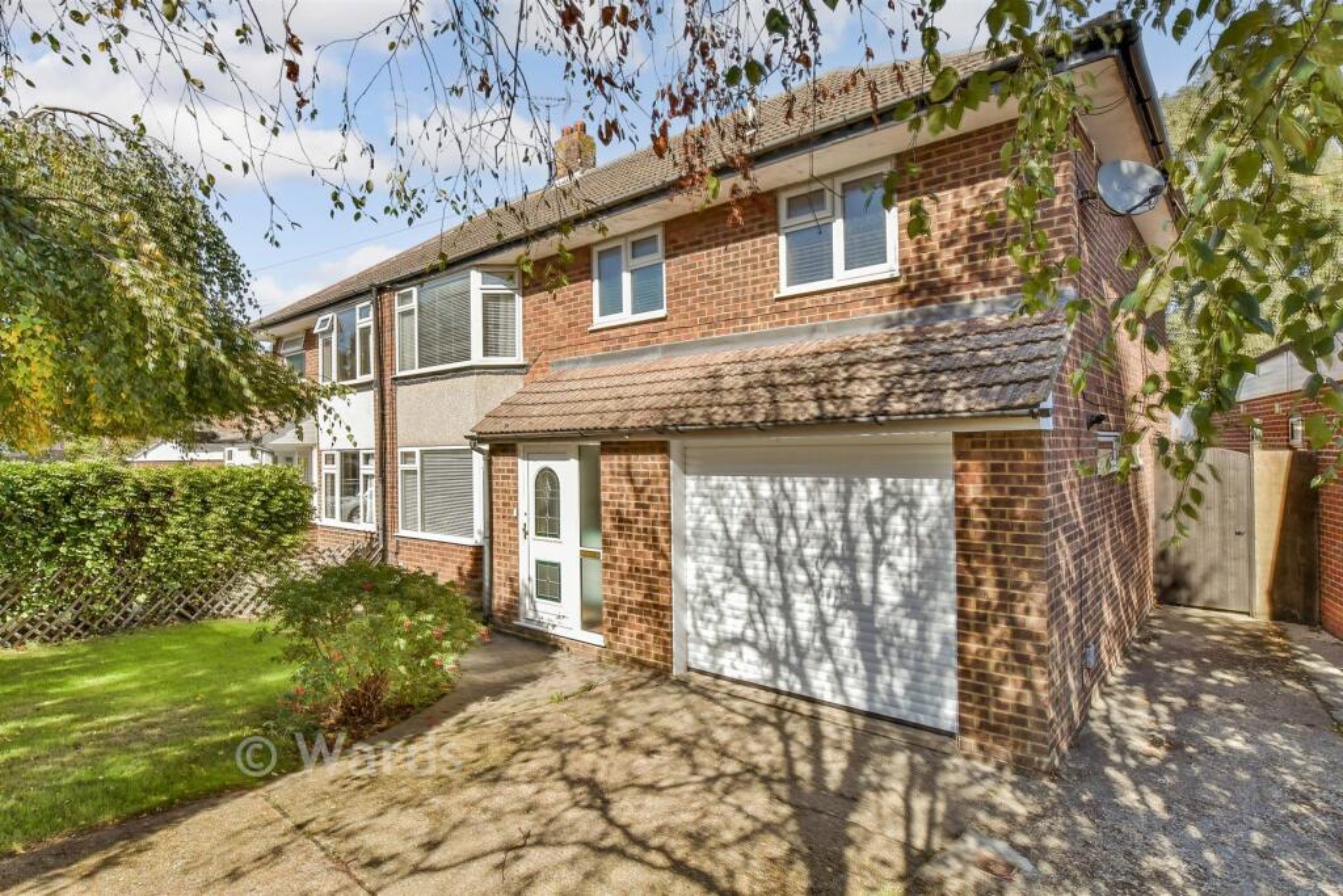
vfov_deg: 67.4
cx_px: 672
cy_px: 448
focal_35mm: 18
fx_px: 672
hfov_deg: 90.0
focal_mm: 12
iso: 800
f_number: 13
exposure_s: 1/500
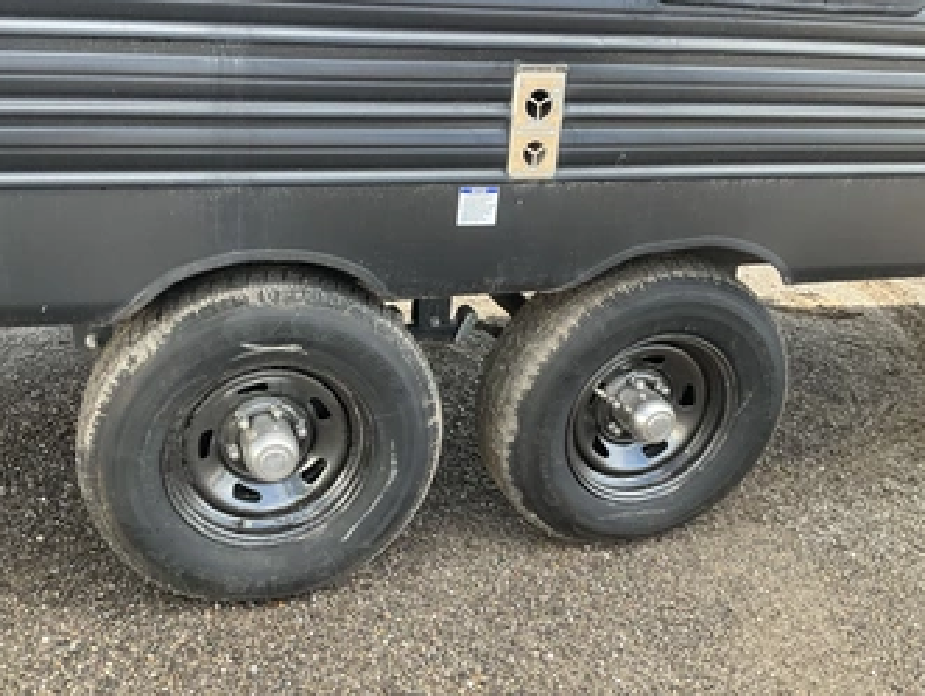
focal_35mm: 35
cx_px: 380
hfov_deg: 52.3
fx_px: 936
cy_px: 327
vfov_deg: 40.8
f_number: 1.8
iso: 20
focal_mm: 3
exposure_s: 1/122
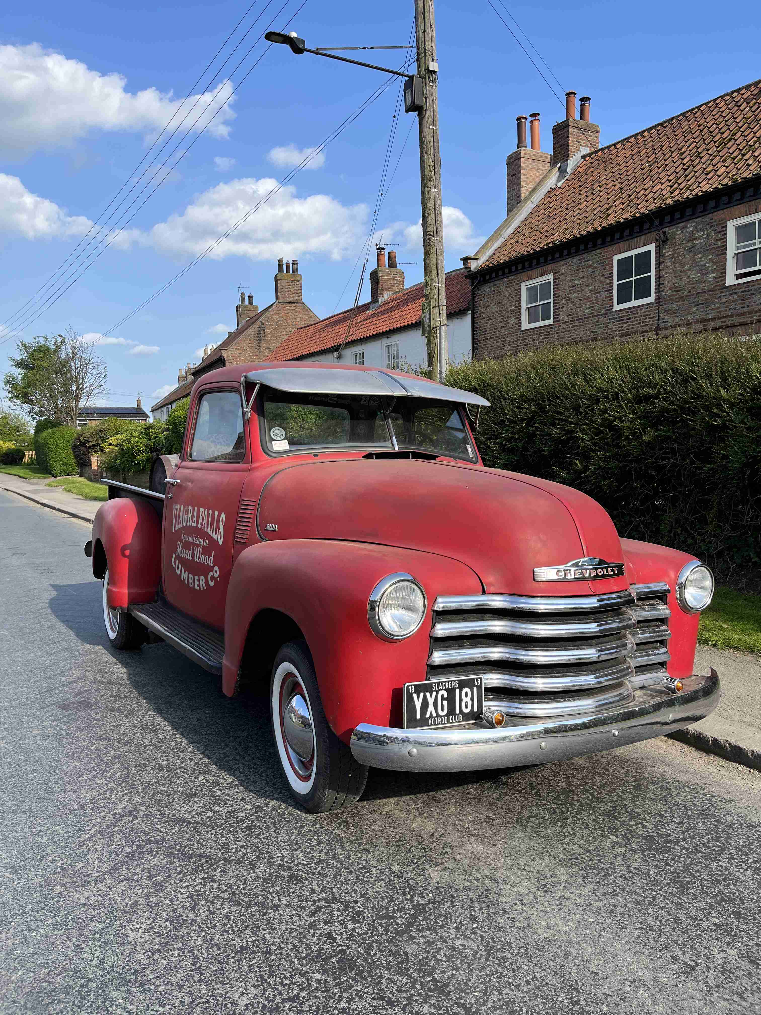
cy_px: 508
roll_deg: +1.6
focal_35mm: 26
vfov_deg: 67.3
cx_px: 380
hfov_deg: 53.1
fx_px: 762
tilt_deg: -5.7
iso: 50
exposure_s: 1/1695
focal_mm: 5.1
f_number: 1.6
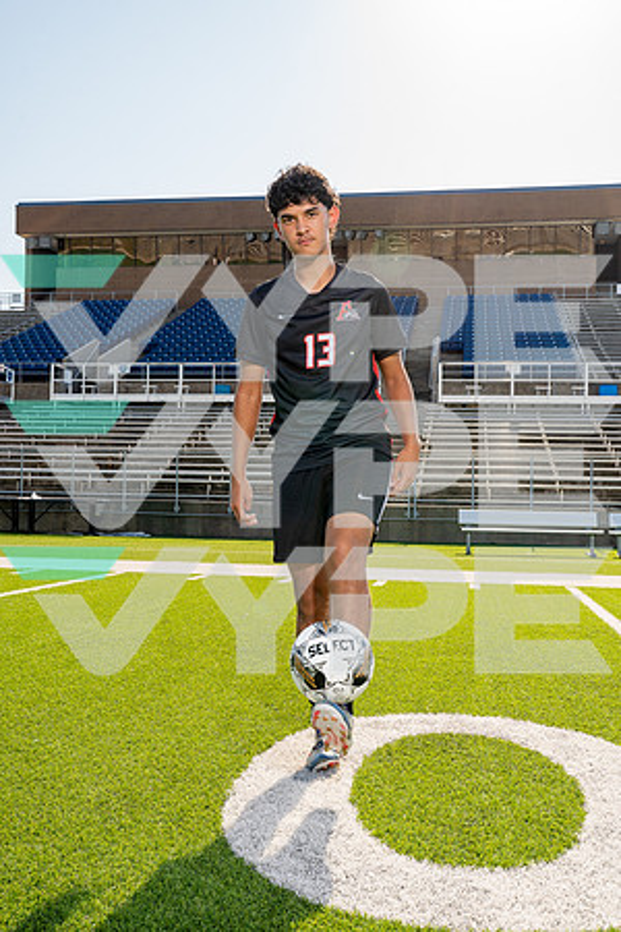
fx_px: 983
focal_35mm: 38
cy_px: 466
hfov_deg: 35.1
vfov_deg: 50.7
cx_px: 310
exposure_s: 1/250
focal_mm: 38
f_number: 10
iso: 320
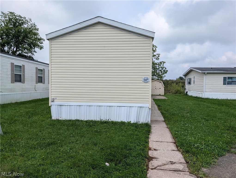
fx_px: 164
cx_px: 118
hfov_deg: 71.5
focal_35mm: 24
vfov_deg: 56.9
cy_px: 89
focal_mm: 6.9
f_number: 1.68
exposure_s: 1/1143
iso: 22
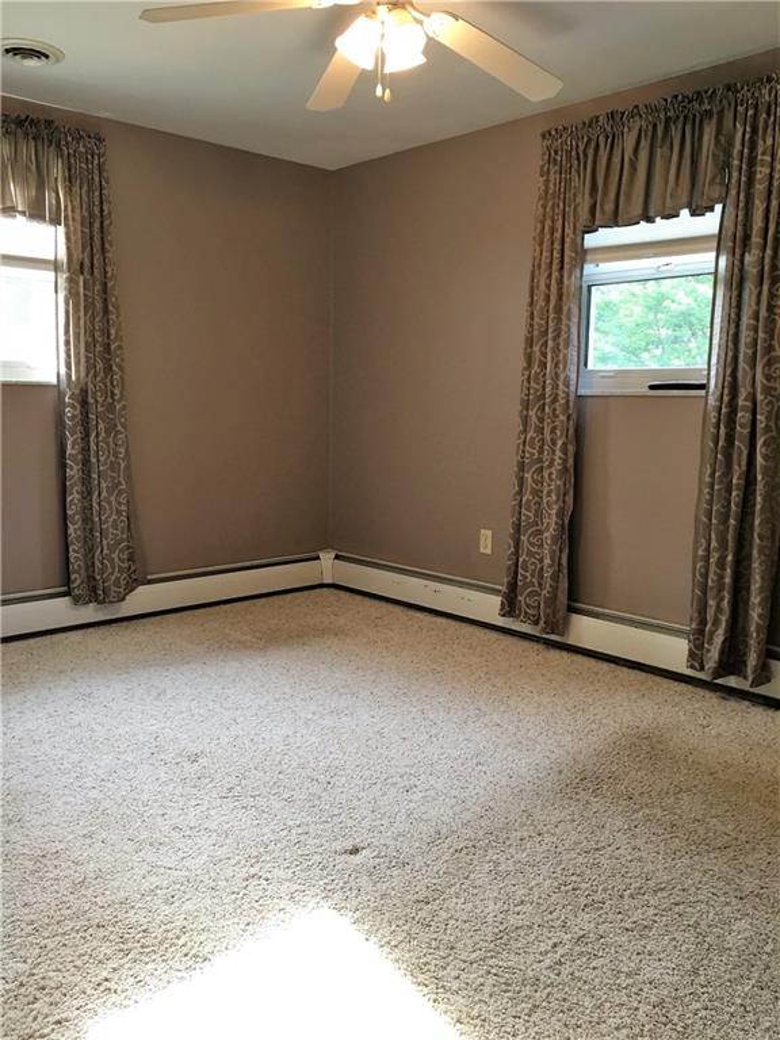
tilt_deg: -5.6
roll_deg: +0.1
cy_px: 520
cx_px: 390
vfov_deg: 61.7
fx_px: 871
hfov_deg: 48.2
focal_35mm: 29
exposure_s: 1/15
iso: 40
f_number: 2.2
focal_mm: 4.15
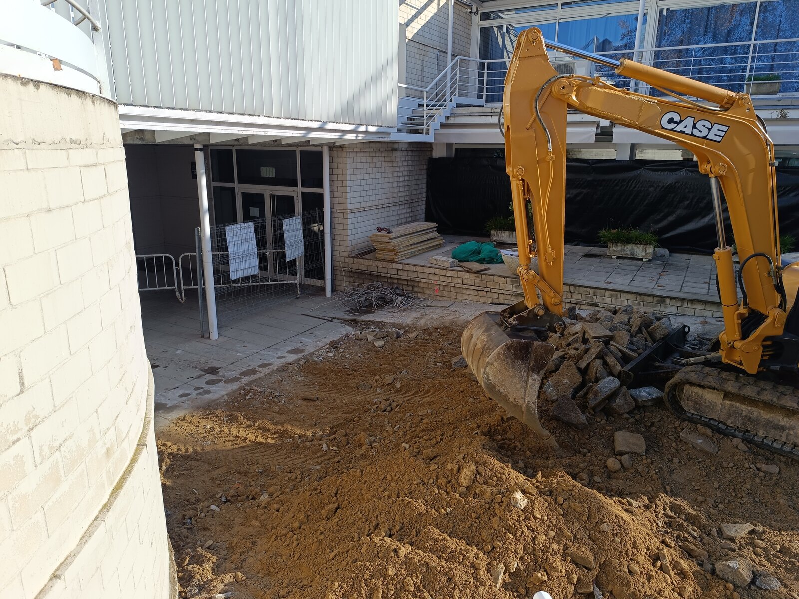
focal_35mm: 24
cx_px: 400
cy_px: 300
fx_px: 554
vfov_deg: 56.8
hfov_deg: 71.6
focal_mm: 6.14
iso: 50
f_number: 1.65
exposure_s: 1/329
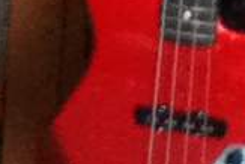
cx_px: -305
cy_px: -200
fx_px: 1335
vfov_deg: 6.7
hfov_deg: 9.5
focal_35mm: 196
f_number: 2.4
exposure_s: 1/17
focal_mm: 3.85
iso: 640
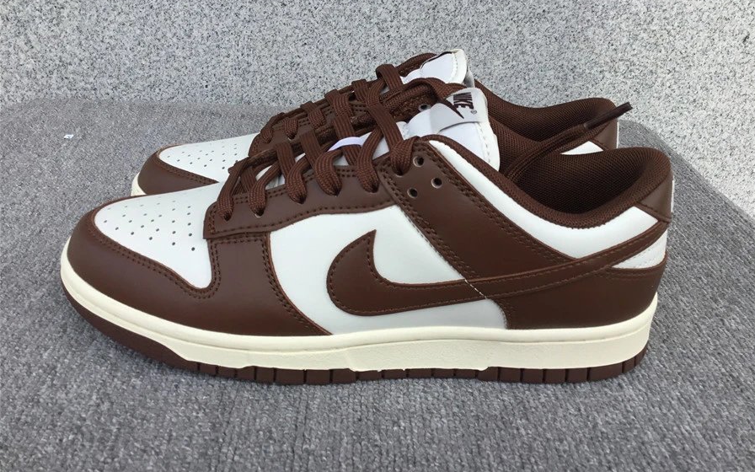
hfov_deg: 58.1
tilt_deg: -24.1
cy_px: 212
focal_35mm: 33
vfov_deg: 38.3
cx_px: 378
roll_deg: -2.9
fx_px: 679
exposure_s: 1/429
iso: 25
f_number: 2.4
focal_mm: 3.3
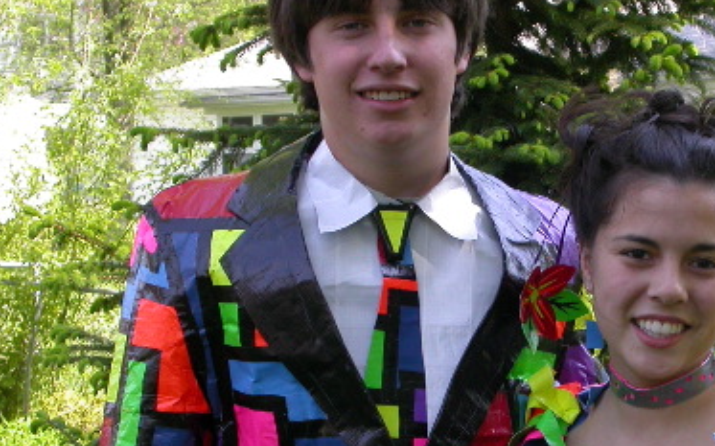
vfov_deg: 9.3
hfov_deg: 14.9
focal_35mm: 140
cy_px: 333
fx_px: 2728
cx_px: 510
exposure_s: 1/138
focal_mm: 16
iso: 100
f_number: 4.4
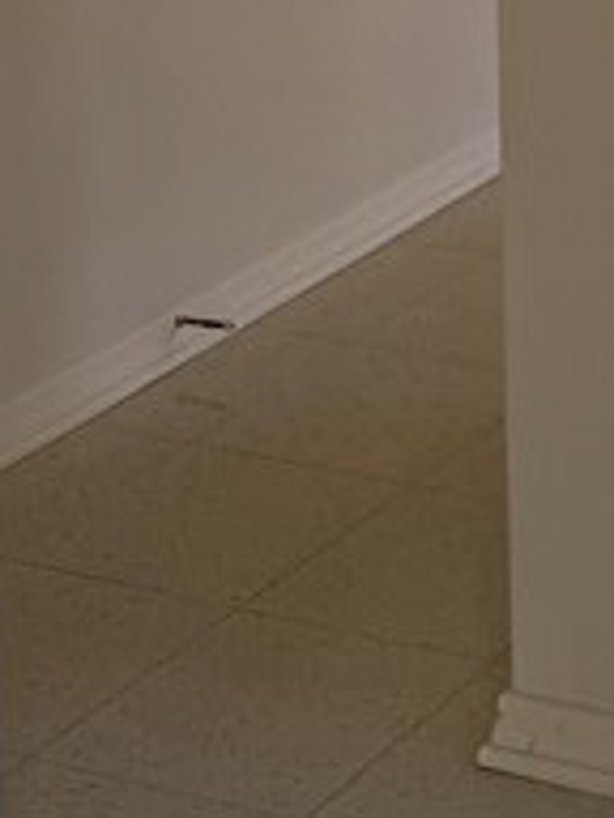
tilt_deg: -3.5
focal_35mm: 128
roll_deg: +1.4
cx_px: 1011
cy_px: -844
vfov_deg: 13.2
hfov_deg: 11.0
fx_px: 3027
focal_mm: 6.76
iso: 64
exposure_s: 1/174
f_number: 1.78
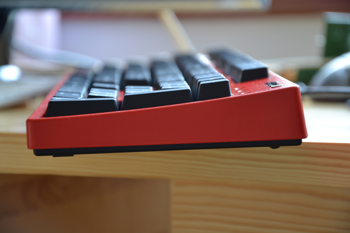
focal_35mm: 158
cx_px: 175
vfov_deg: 8.7
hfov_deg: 13.0
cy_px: 116
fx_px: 1531
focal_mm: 105
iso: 400
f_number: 5.6
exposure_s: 1/25
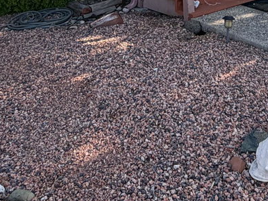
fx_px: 449
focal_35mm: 58
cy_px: -96
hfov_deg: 31.6
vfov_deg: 21.4
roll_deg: +1.3
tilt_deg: -1.2
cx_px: 243
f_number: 2.2
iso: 50
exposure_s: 1/388
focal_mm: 2.22
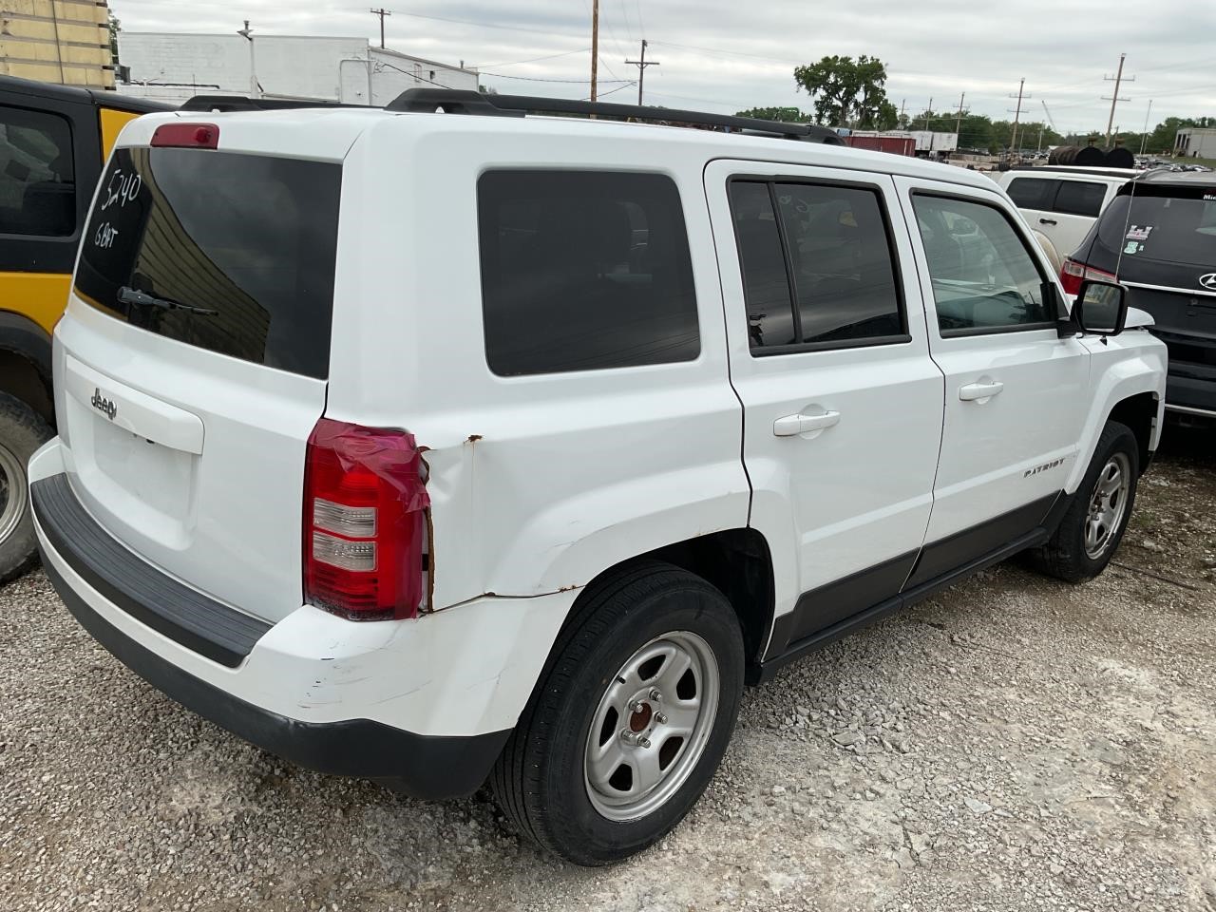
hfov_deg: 61.7
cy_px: 456
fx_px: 1019
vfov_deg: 48.2
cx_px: 608
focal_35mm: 29
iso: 16
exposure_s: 1/1412
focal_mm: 3
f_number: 1.8
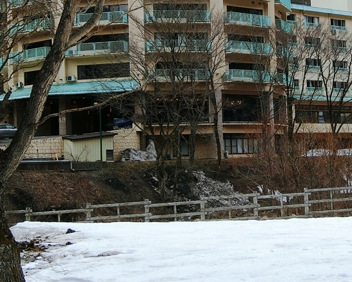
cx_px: 262
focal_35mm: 103
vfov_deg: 14.9
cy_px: 73
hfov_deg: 18.5
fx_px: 1073
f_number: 4.2
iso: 80
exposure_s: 1/160
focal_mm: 10.2
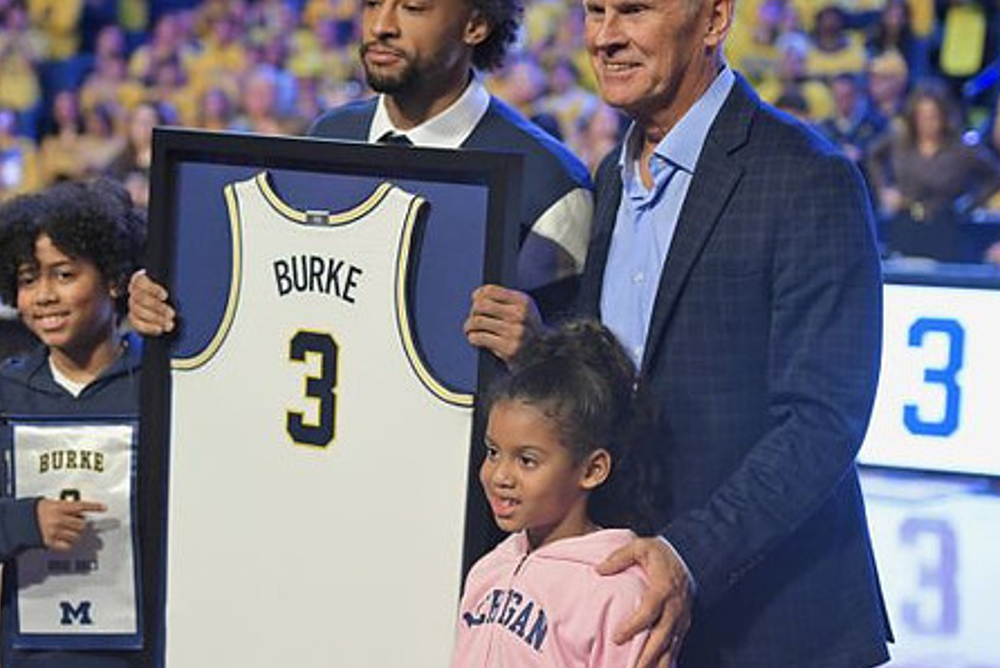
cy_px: 308
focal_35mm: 91
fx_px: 2529
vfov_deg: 15.0
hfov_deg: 22.3
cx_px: 408
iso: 4000
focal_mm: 70
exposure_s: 1/640
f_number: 2.8
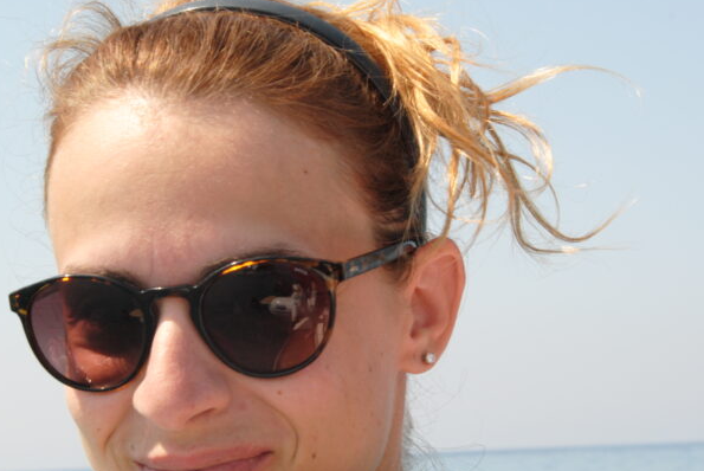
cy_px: 304
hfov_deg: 15.9
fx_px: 2525
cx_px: 290
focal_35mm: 129
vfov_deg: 10.6
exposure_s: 1/160
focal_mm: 50
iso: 200
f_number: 5
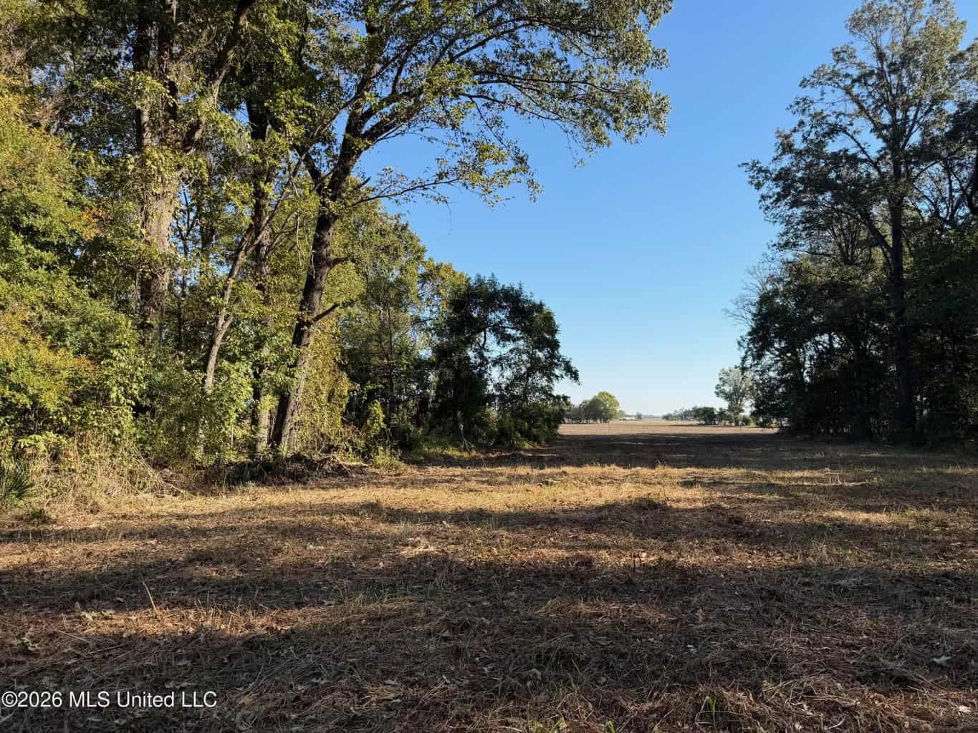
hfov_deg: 71.6
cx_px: 489
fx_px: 678
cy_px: 366
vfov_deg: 56.8
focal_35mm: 24
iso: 80
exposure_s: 1/2445
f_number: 1.8
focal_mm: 6.8
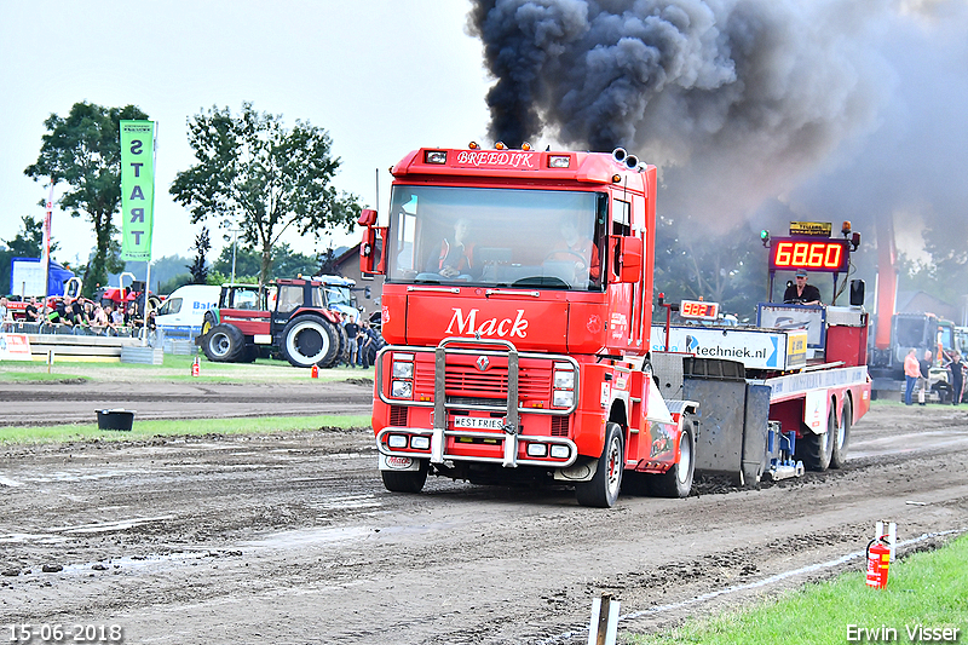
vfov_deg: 10.6
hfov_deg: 15.9
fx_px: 3468
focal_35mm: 129
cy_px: 322
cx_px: 484
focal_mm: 86
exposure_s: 1/250
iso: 1250
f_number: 5.6
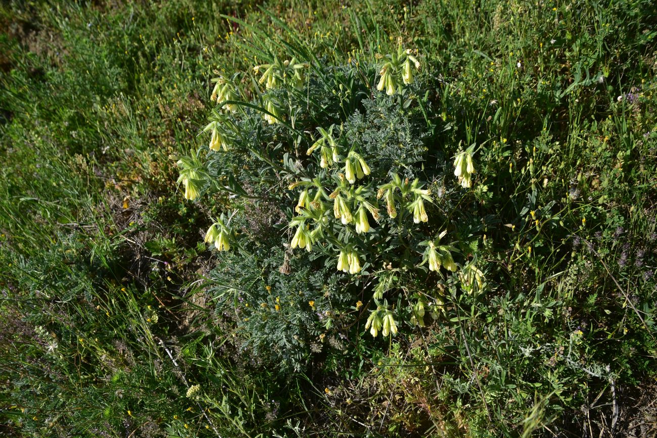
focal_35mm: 50
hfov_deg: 39.6
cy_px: 219
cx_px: 328
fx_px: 913
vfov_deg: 27.0
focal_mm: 50
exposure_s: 1/400
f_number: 8
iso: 160
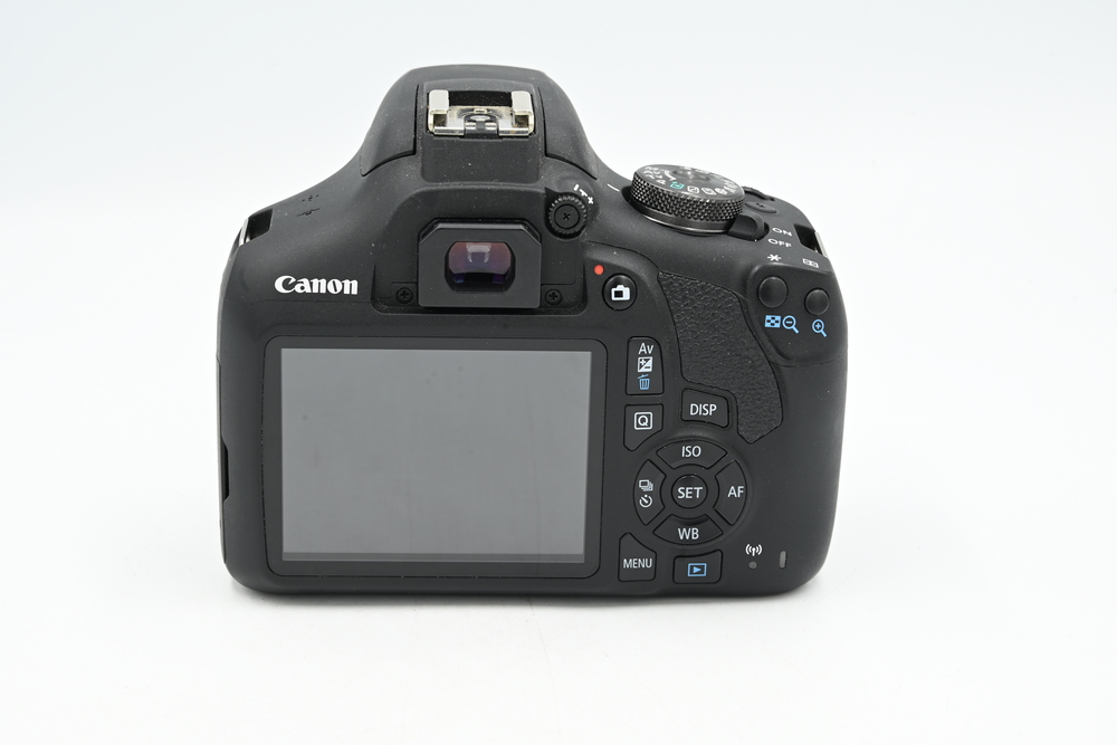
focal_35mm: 75
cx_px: 558
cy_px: 372
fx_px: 2327
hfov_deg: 27.0
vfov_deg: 18.2
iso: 160
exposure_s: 1/15
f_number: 14
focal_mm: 75
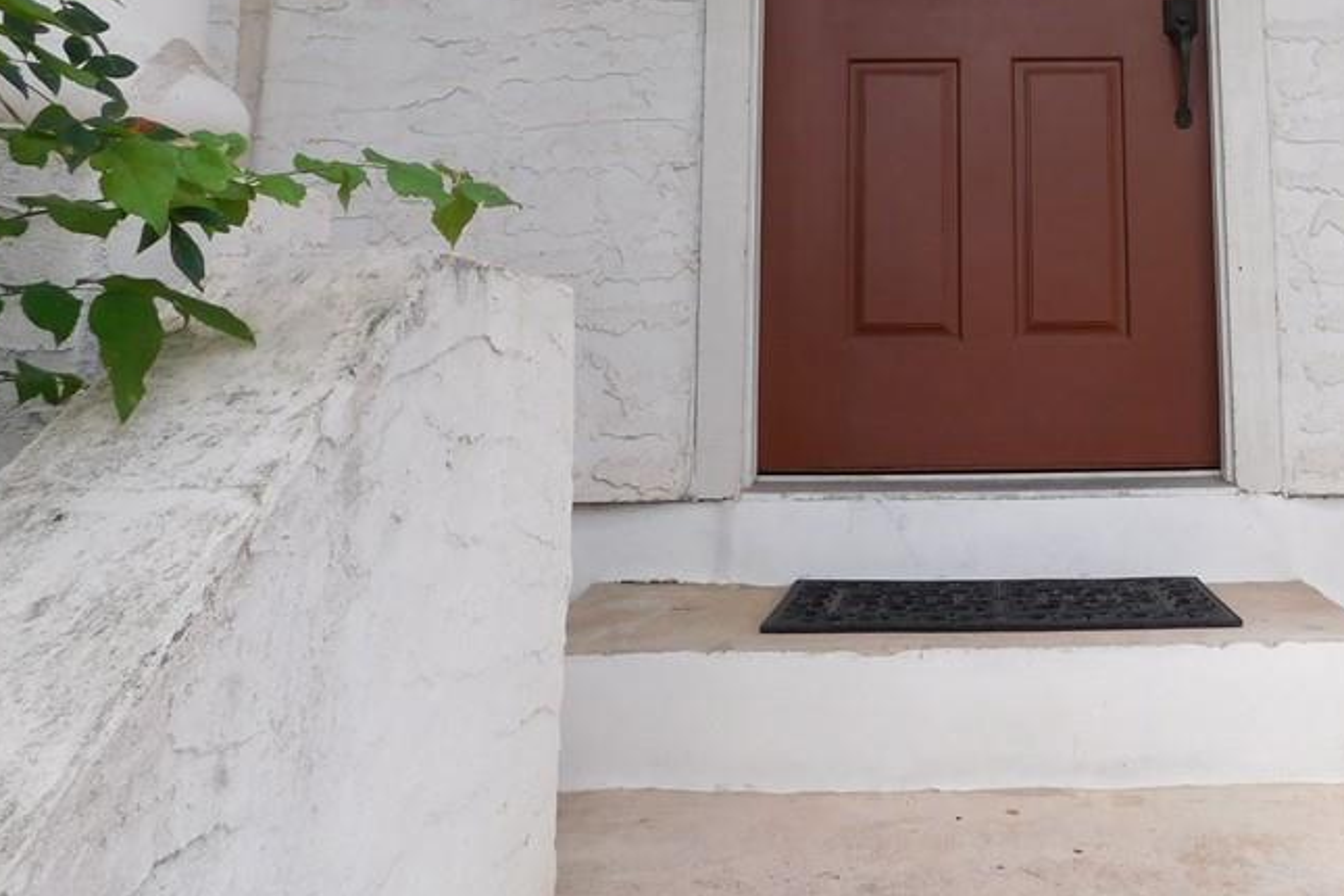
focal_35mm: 38
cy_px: 133
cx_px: 1006
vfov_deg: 33.6
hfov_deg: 48.7
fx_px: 1419
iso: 125
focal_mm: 4
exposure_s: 1/125
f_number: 3
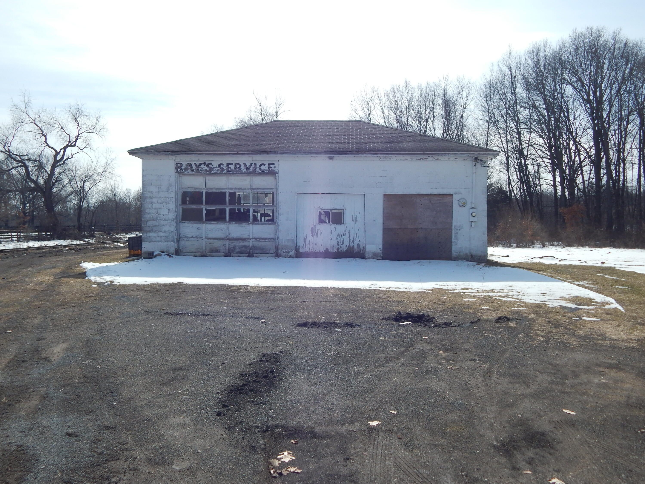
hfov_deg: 58.4
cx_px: 322
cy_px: 242
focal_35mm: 31
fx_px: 578
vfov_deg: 45.4
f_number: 6.5
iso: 125
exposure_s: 1/640
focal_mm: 5.6
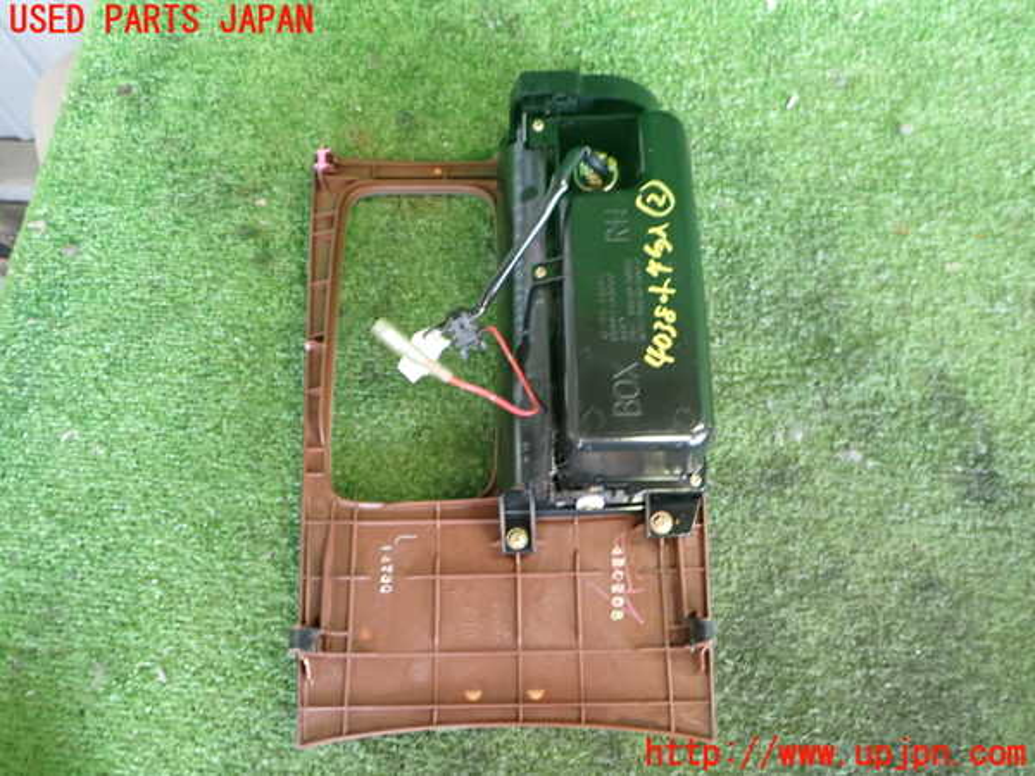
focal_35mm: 30
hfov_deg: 60.0
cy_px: 388
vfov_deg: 46.8
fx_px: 897
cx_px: 518
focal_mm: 5.4
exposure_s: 1/30
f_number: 2.3
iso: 400
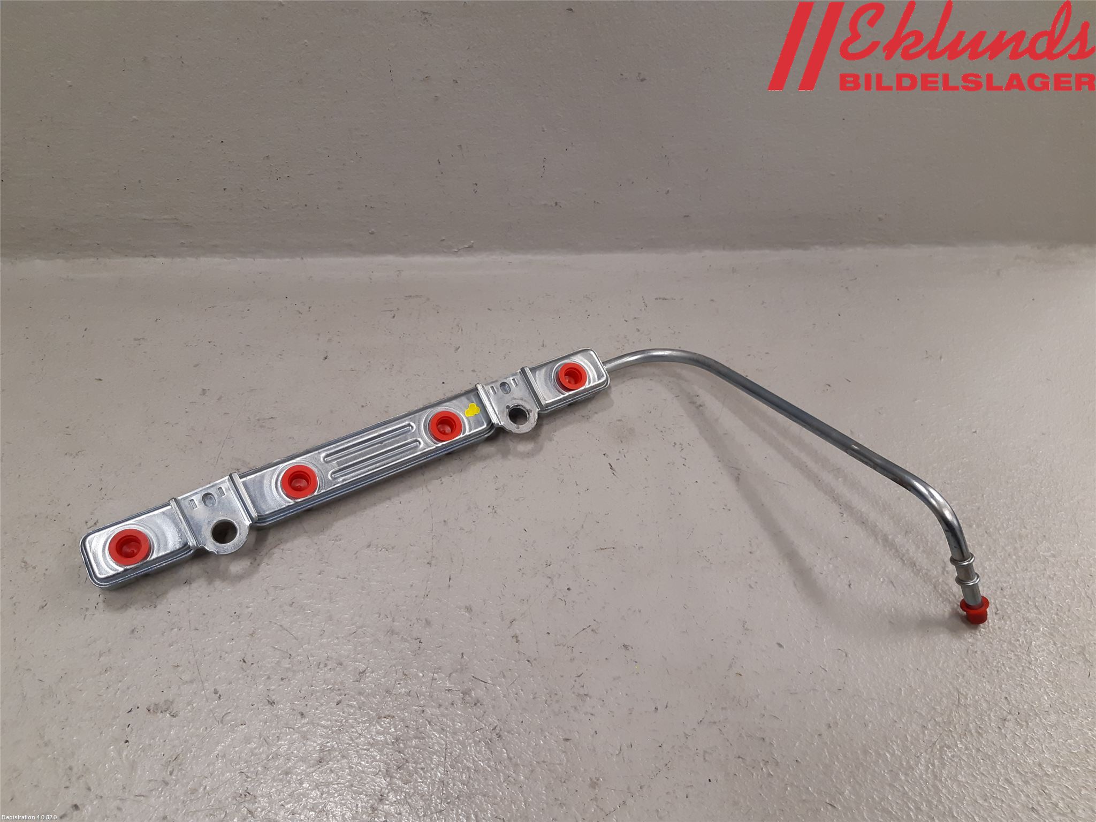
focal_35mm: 26
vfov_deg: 53.1
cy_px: 411
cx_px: 548
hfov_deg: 67.3
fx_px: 823
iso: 100
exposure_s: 1/50
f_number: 1.7
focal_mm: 3.93
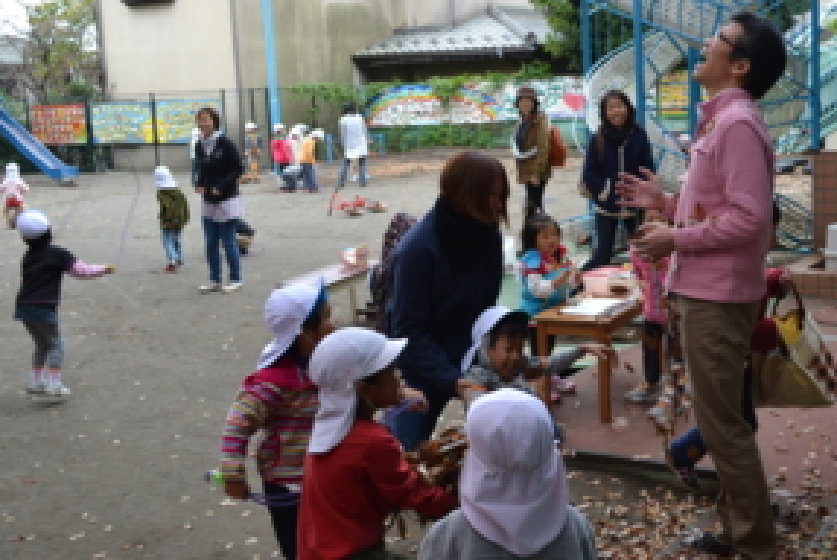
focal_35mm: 46
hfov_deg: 42.2
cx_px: 548
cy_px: 270
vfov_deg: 29.3
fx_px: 1071
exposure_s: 1/100
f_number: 5
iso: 400
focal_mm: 22
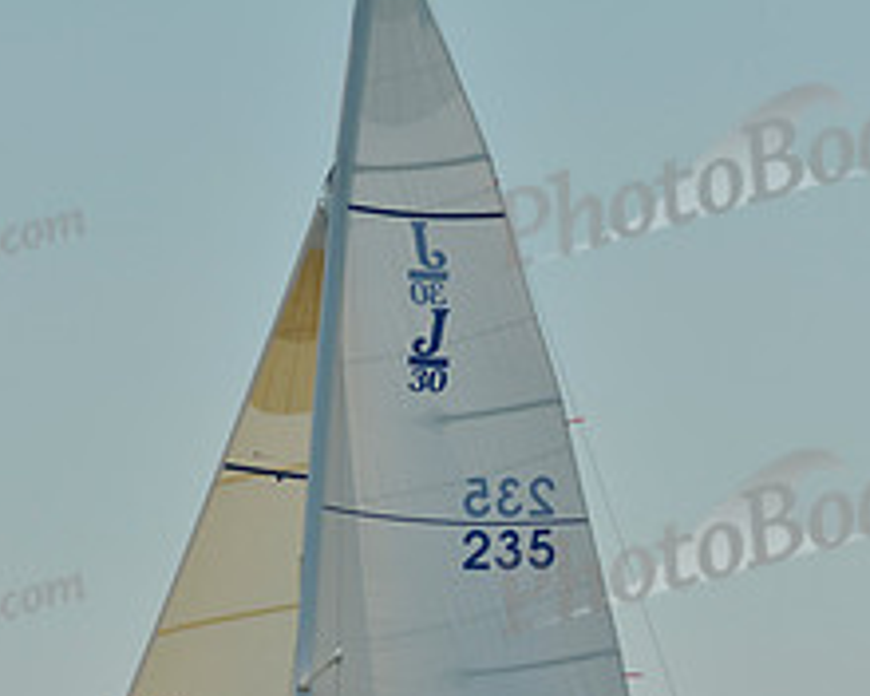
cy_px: 795
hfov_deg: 3.9
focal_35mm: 494
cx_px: 291
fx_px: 12720
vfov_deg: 3.1
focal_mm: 200
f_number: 5.6
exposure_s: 1/1600
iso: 200
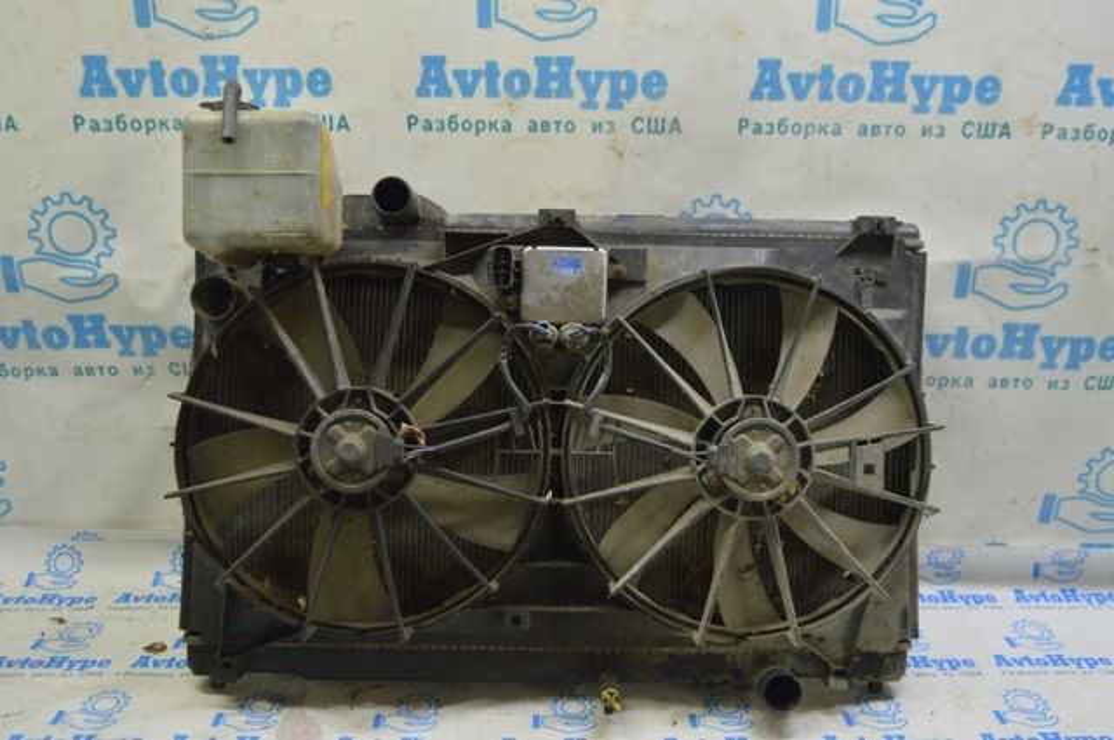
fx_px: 974
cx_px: 557
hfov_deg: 59.6
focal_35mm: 32
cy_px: 370
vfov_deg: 41.6
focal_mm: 21
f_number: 5.6
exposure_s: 1/20
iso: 400
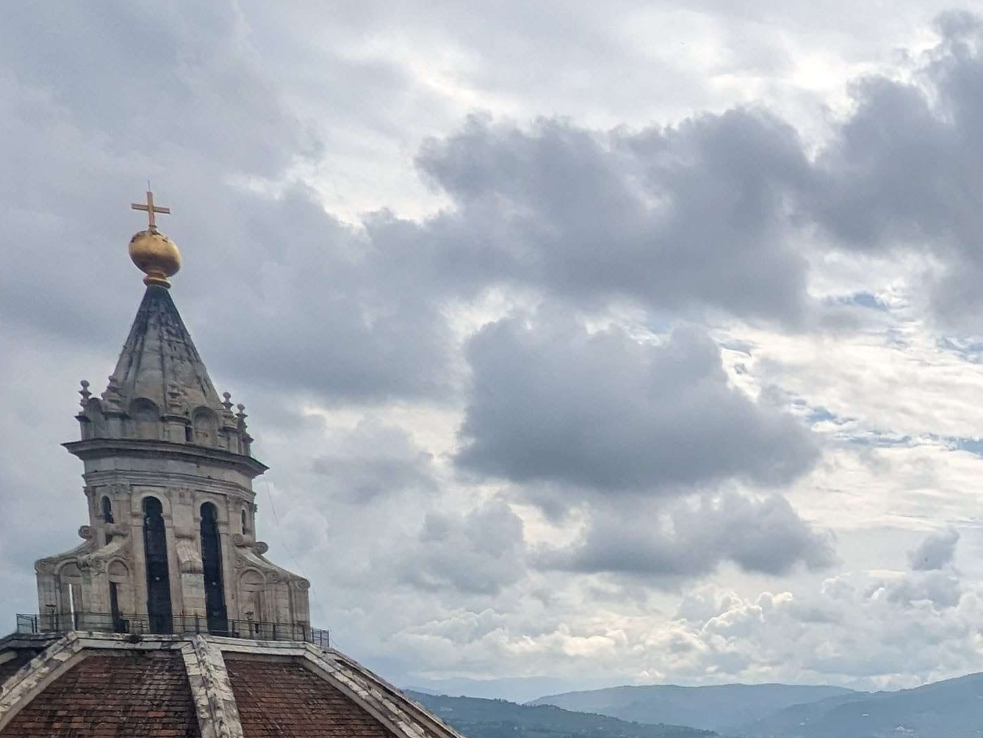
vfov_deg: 27.7
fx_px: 1306
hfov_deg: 33.2
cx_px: 1197
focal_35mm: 46
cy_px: 884
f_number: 2.2
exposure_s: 1/2915
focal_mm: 2.35
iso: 50
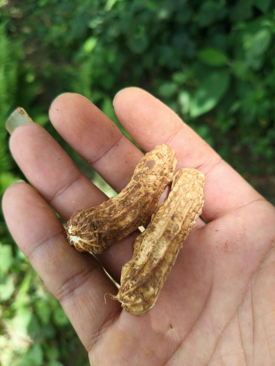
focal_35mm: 26
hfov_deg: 53.1
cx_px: 138
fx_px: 275
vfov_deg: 67.3
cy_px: 183
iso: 80
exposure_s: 1/759
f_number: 1.8
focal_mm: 4.84
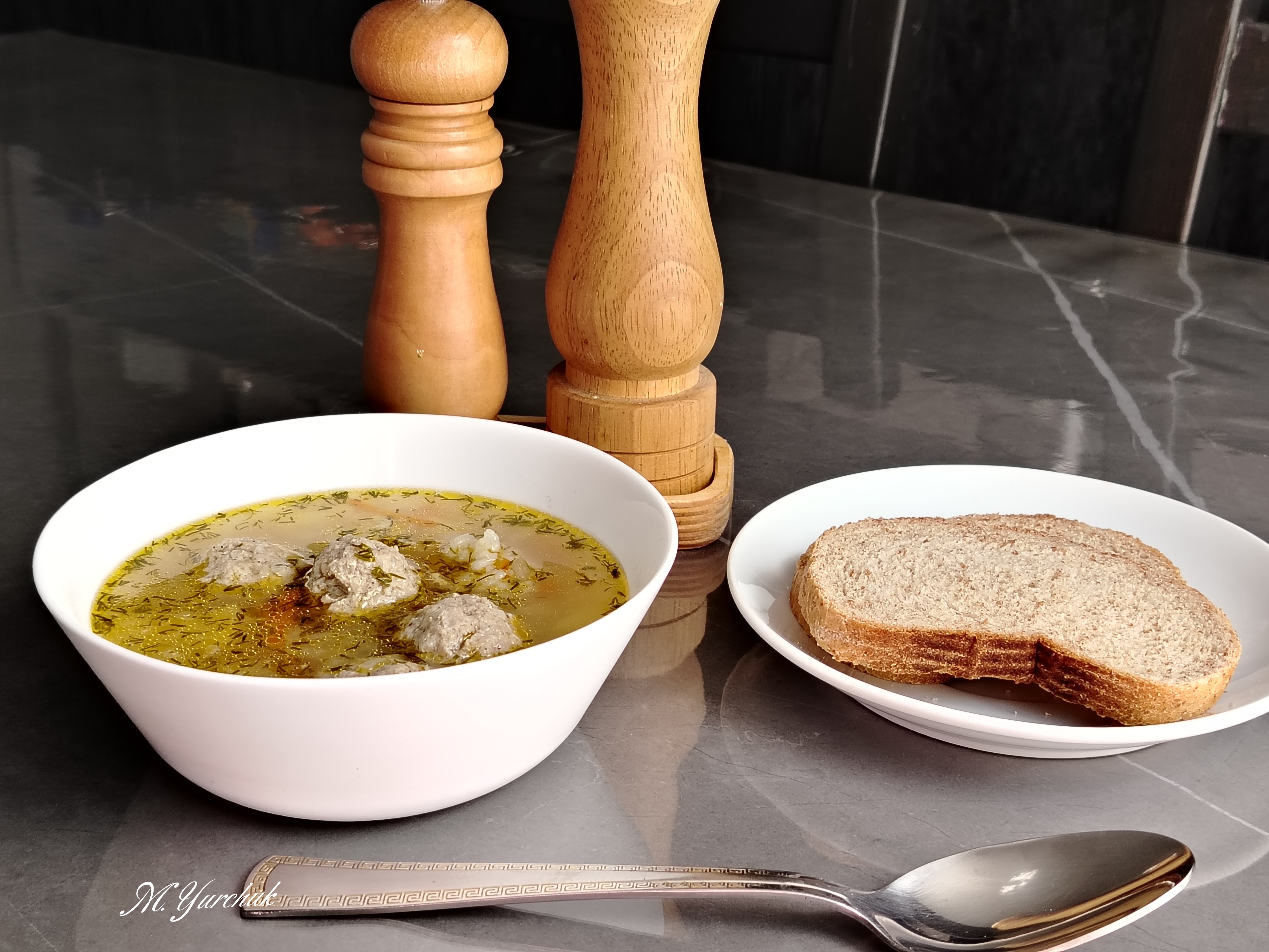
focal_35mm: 48
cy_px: 476
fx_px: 1760
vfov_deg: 30.3
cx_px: 634
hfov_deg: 39.7
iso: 278
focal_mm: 5.25
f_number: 1.75
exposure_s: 1/100
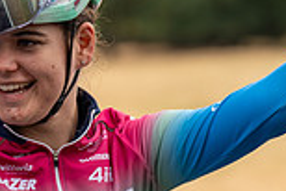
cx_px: -87
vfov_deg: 3.4
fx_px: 3181
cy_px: 34
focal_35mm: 400
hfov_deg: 5.1
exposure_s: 1/1000
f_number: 3.5
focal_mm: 106
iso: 250
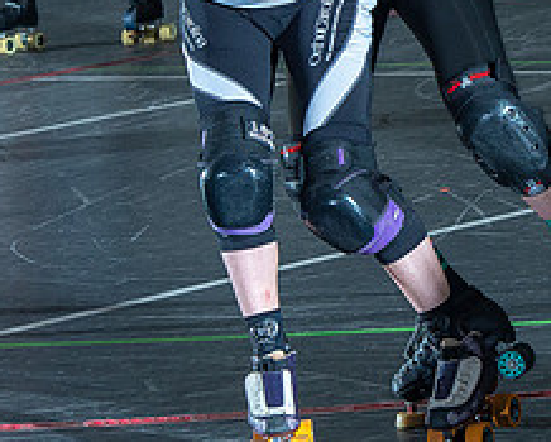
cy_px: 122
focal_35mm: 358
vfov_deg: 4.3
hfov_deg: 5.4
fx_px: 5846
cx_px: 519
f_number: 8
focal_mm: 105
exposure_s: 1/160
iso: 800
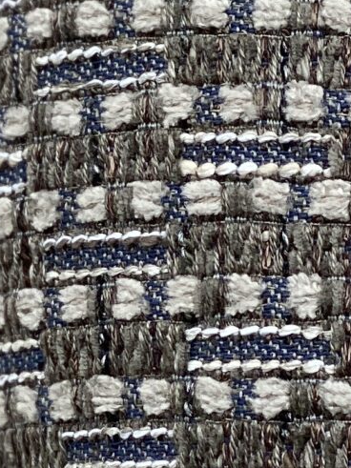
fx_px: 3665
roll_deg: -1.2
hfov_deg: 5.5
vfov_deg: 7.3
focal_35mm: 271
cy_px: 166
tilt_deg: -15.2
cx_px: 160
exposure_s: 1/307
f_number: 2
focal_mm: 6
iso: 20
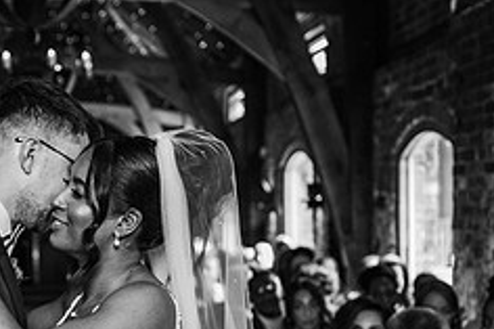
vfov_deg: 15.6
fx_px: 1179
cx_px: -69
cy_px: 312
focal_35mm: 86
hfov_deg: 22.2
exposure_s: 1/200
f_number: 2.2
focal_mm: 35
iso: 800
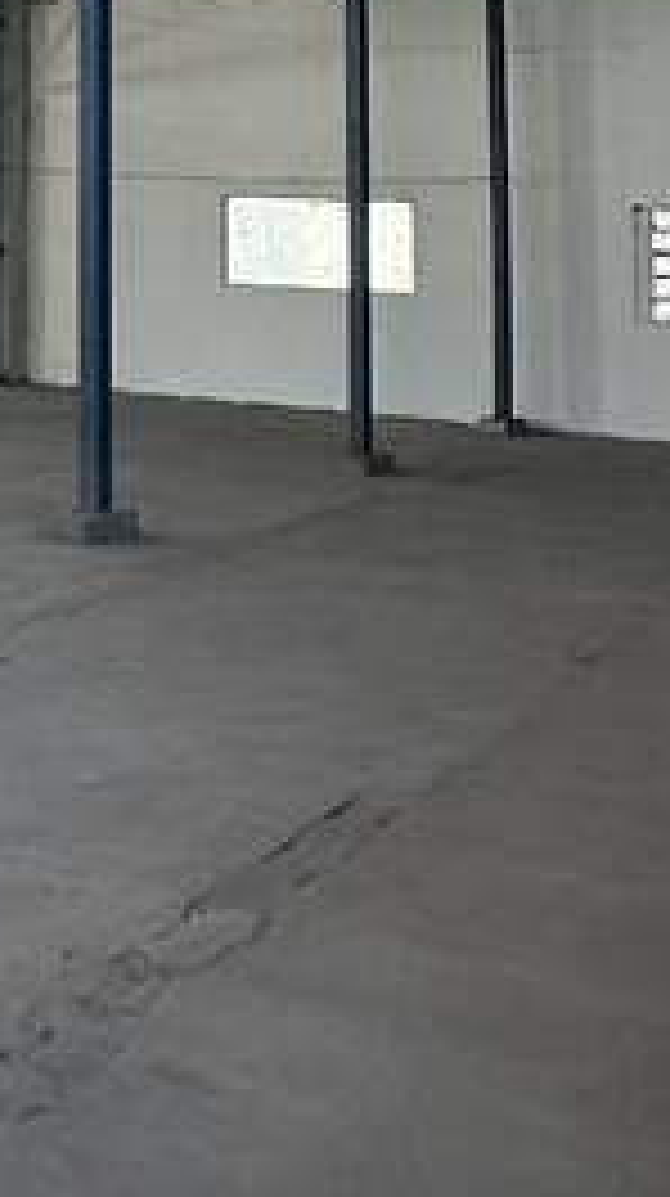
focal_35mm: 62
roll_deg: -3.7
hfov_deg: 16.2
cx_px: -553
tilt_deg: +7.3
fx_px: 1964
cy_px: -9
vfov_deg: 31.3
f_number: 2.2
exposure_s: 1/99
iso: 160
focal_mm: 2.22
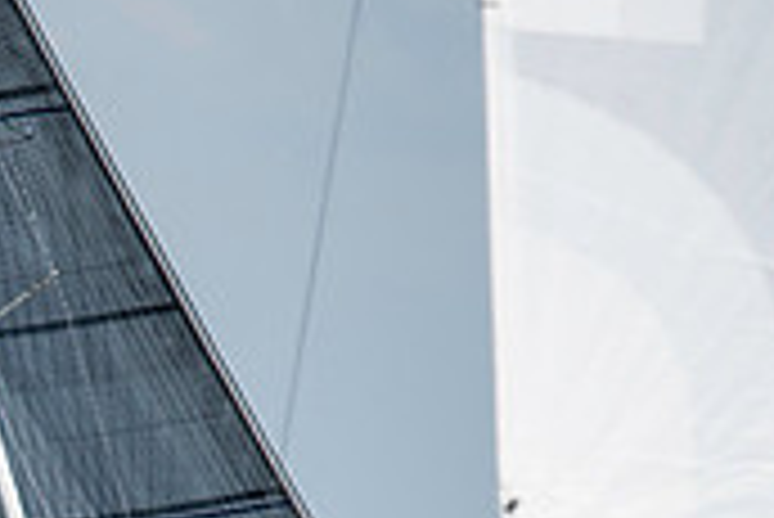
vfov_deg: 0.9
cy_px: 750
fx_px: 32664
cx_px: -482
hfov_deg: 1.4
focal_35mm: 1518
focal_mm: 300
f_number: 5.6
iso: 320
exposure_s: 1/3200
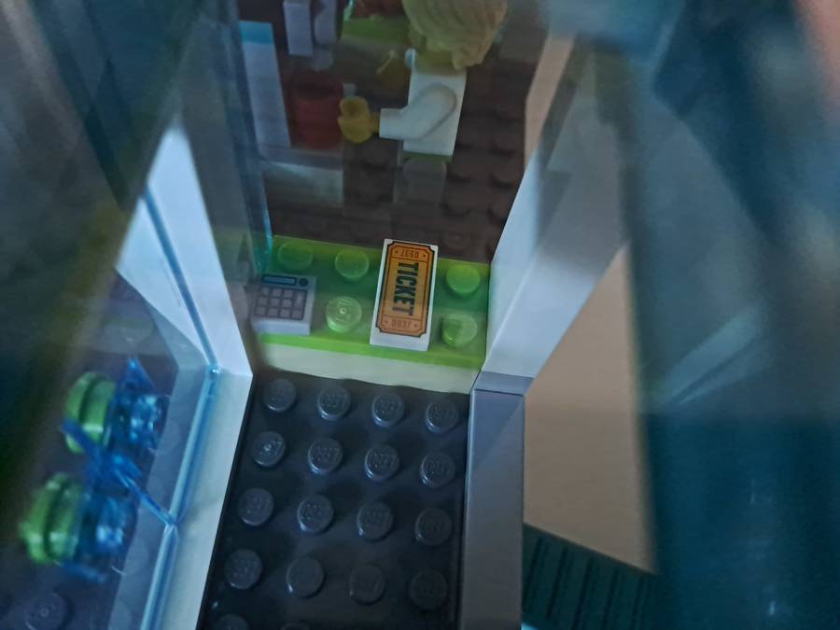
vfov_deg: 54.9
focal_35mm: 25
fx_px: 607
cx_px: 420
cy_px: 315
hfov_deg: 69.4
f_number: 1.8
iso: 800
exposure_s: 1/20
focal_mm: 4.65
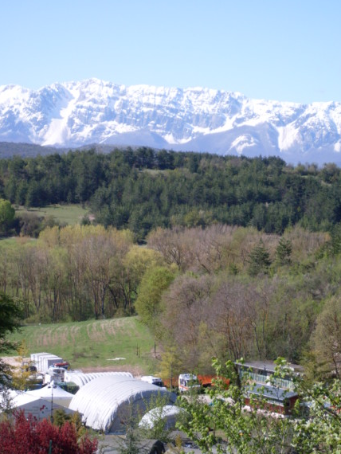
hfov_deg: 12.4
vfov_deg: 16.4
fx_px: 1575
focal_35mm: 120
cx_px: 168
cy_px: 221
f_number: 5.2
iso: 80
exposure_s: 1/350
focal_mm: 18.9
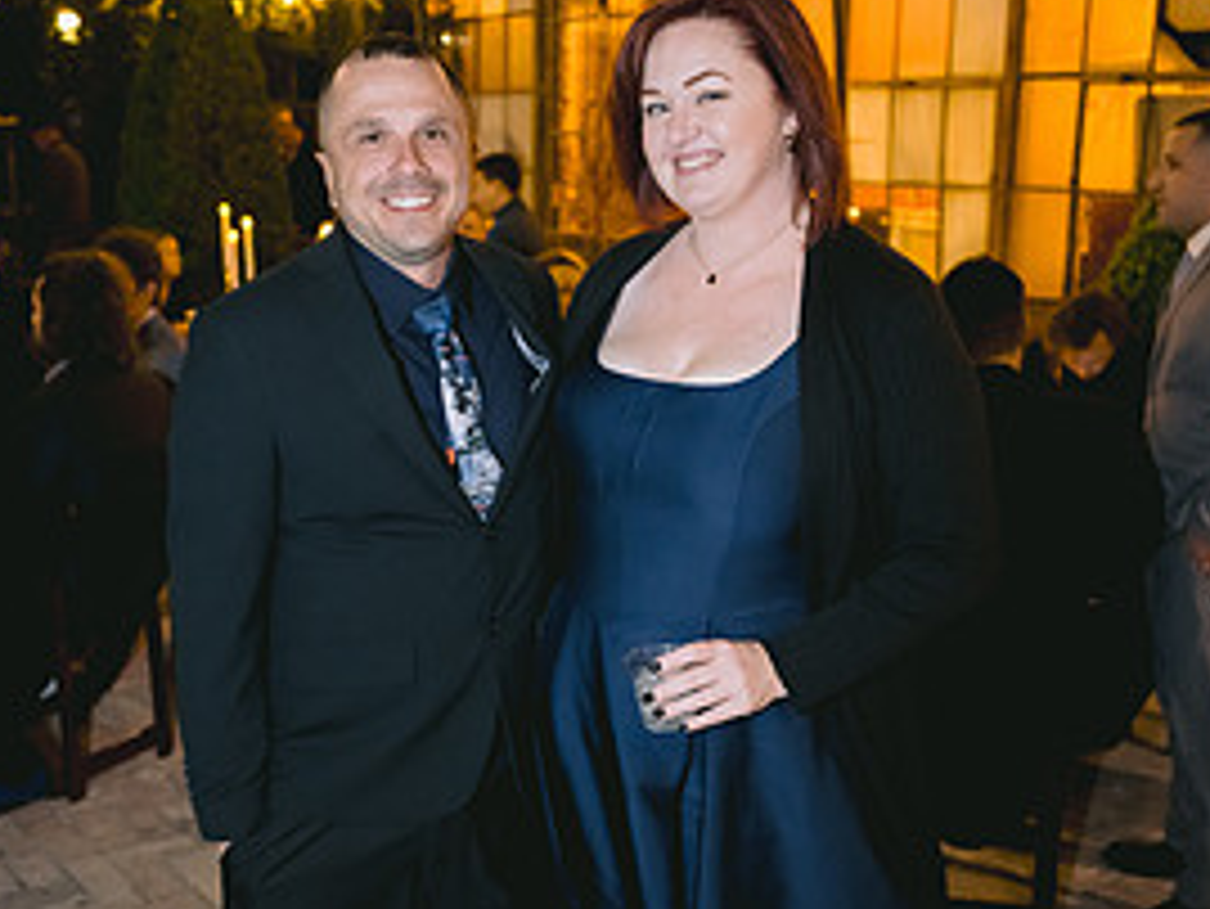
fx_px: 1574
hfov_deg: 42.0
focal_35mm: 45
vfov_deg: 32.1
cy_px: 544
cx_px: 576
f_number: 2.8
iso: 3200
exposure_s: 1/60
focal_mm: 28
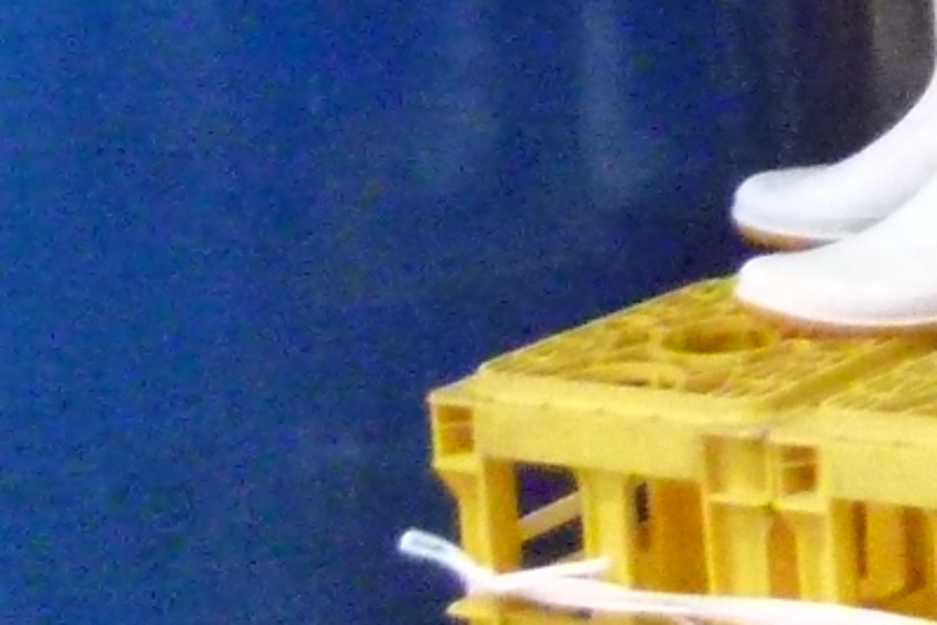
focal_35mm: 160
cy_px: -545
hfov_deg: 11.2
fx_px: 4164
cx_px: 2104
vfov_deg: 8.2
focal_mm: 4.3
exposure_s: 1/25
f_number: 2.2
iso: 800
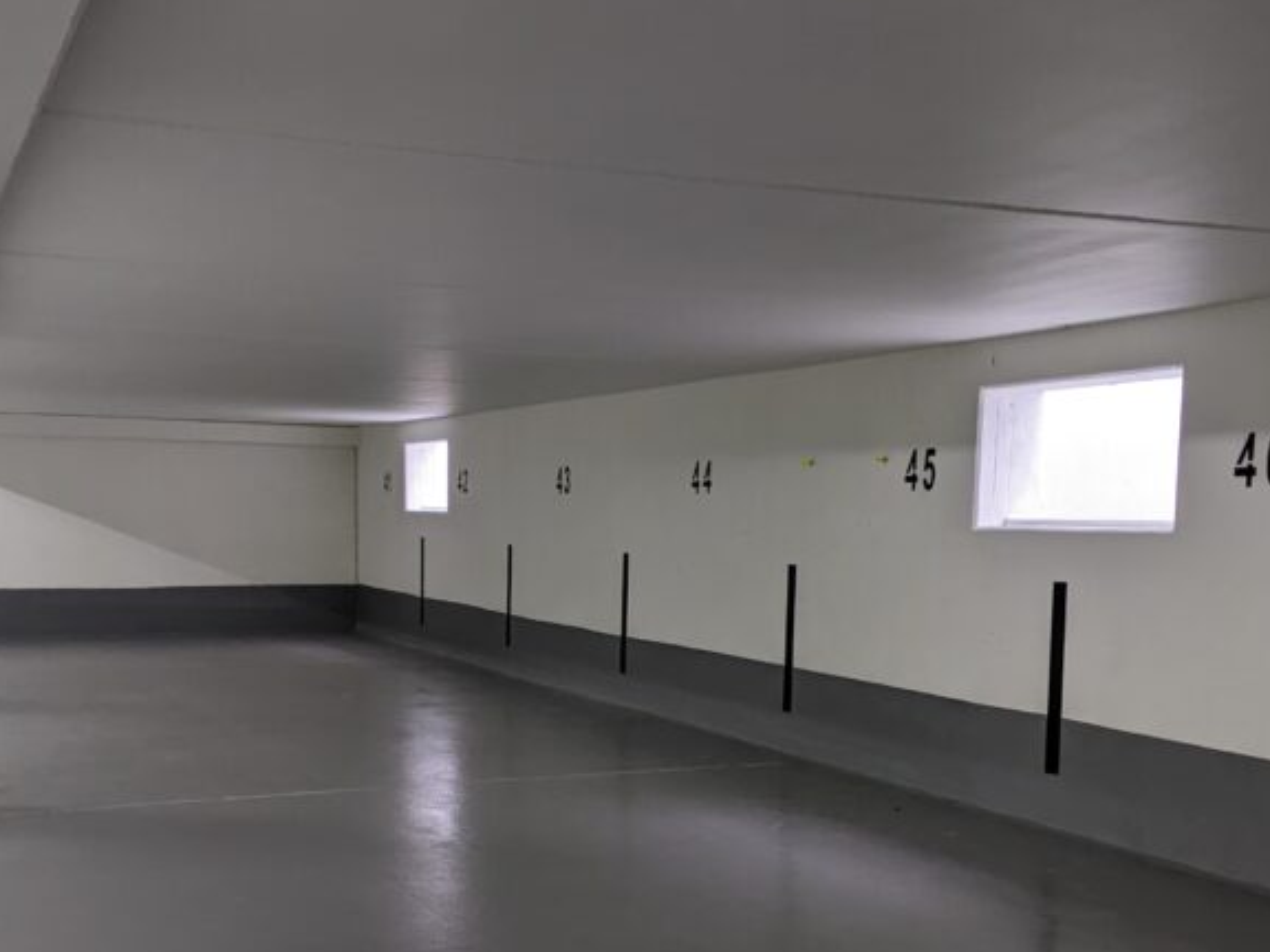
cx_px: 659
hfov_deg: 39.7
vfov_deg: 29.8
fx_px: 1761
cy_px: 721
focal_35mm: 48
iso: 359
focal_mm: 4.44
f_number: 1.8
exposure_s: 1/49.9
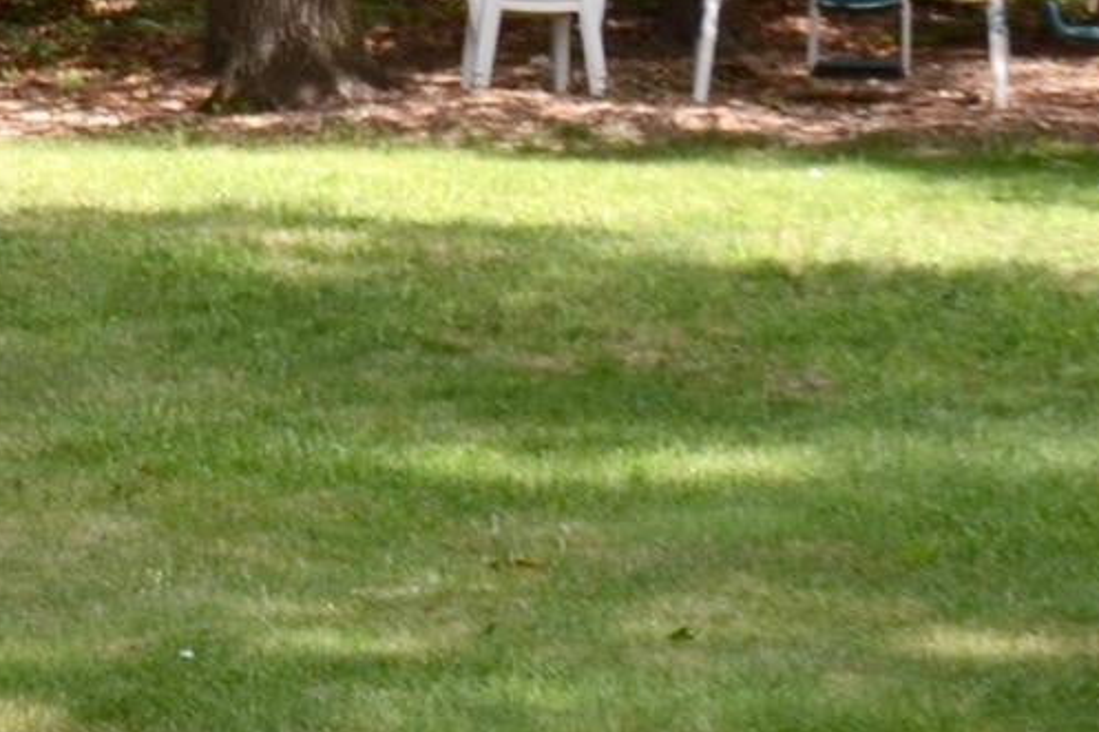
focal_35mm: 163
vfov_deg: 8.3
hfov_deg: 10.6
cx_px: -1636
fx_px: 4974
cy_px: -203
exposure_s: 1/200
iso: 100
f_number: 4.5
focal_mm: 18
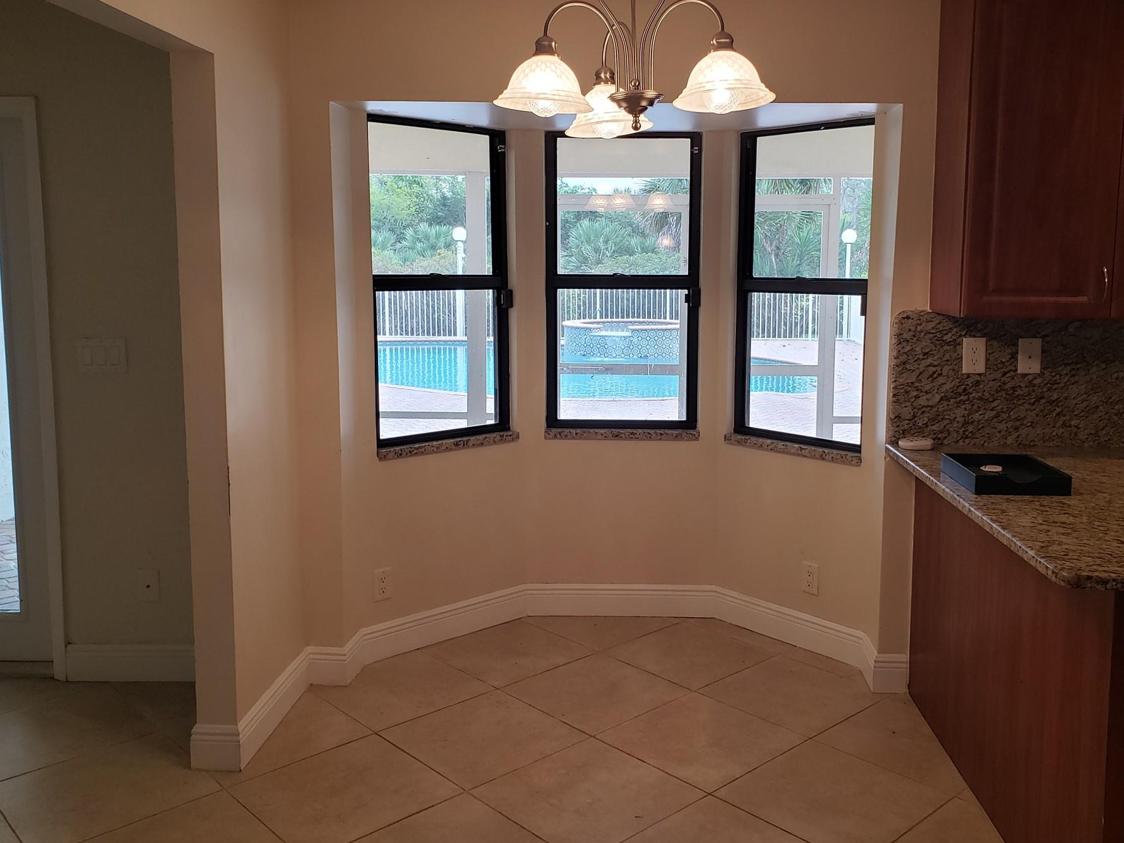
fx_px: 974
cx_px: 612
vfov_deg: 46.7
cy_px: 366
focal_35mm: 30
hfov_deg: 59.9
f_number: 2.4
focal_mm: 4.3
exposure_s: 1/60
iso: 125
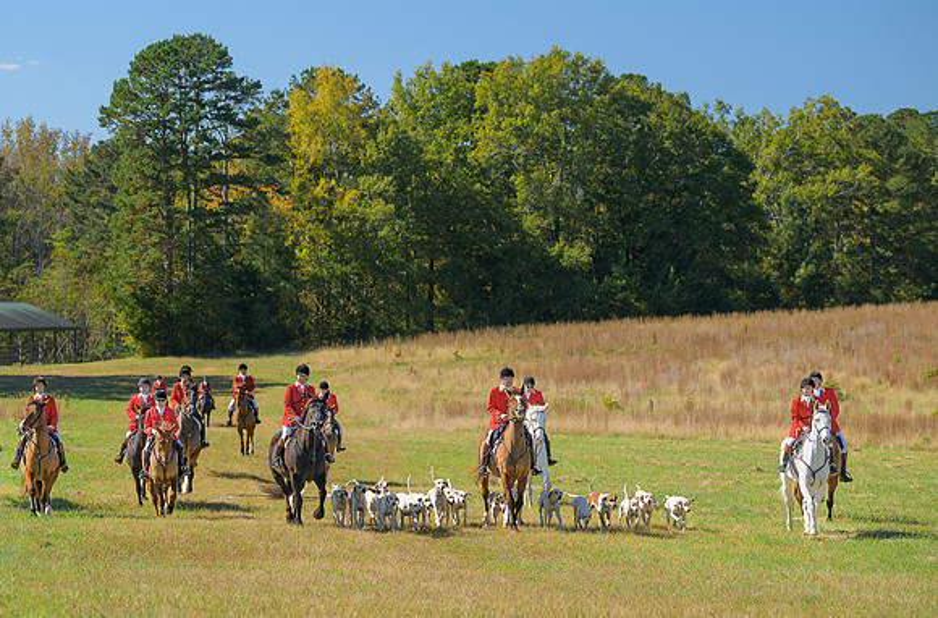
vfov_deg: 9.9
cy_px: 296
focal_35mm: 138
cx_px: 442
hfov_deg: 14.9
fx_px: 3576
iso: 200
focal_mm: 115
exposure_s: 1/640
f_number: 4
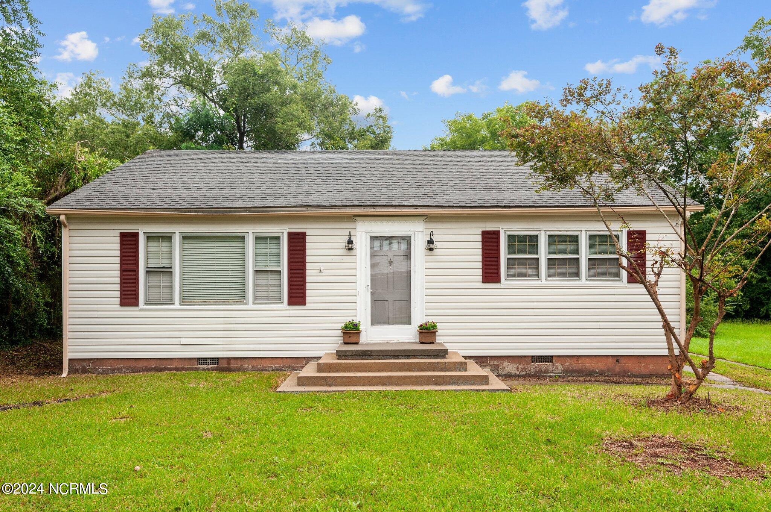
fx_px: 599
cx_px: 386
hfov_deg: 65.5
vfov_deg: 46.3
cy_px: 256
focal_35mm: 28
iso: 400
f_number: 9
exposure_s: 1/320
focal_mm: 28
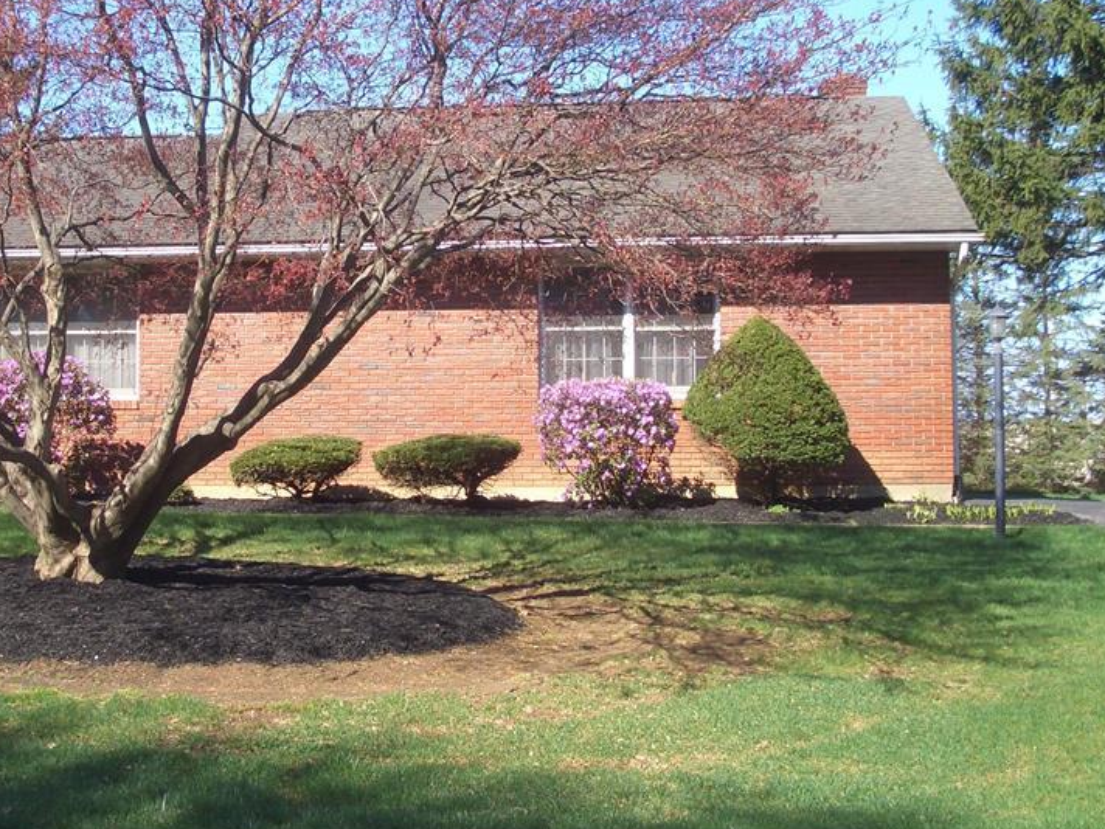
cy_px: 301
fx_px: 1883
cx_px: 366
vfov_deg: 24.7
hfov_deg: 32.4
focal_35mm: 59
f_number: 4.6
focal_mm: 6.8
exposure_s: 1/160
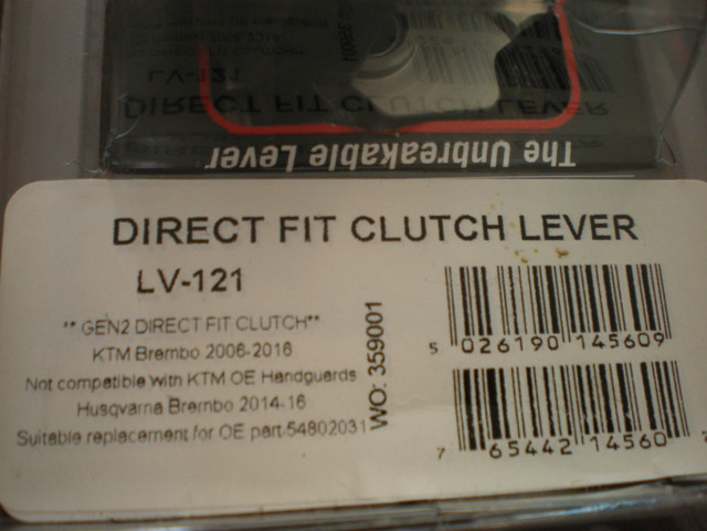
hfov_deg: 51.4
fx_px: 735
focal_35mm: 36
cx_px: 354
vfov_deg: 39.7
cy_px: 266
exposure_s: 1/50
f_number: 3.1
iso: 200
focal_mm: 6.3
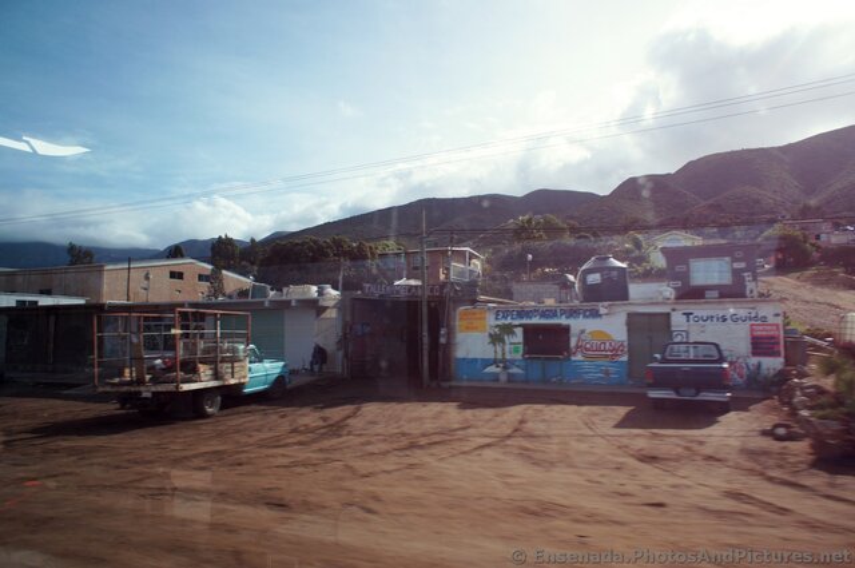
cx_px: 428
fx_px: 569
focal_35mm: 24
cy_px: 284
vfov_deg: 53.0
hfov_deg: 73.8
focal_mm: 16
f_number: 4.5
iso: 200
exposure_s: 1/200
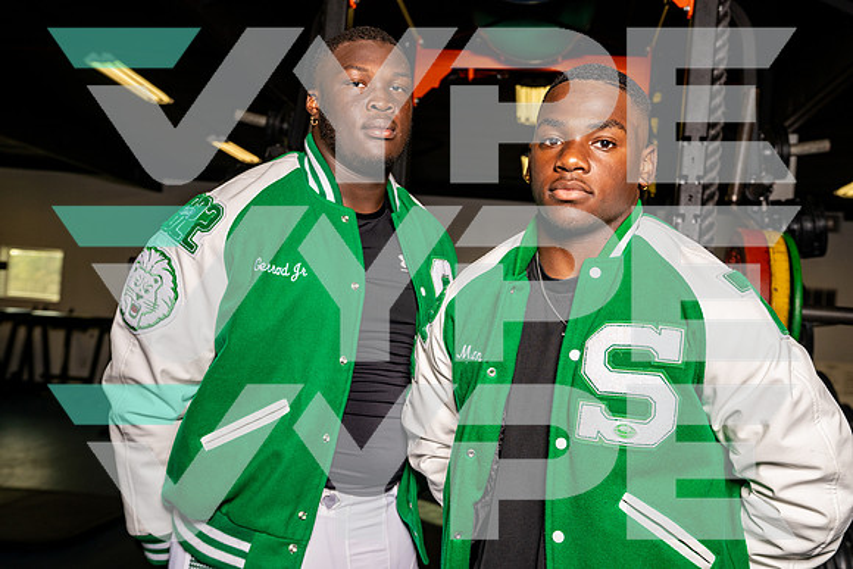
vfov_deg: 32.6
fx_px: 972
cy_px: 284
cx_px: 426
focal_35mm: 41
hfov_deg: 47.4
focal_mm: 41
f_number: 5.6
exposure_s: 1/500
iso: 320
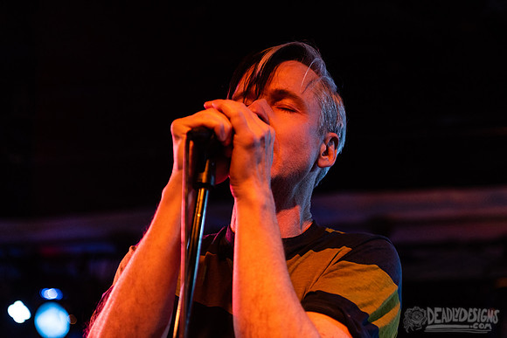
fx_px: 1174
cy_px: 137
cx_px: 302
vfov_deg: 16.4
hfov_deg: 24.3
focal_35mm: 83
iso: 2000
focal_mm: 70
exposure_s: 1/160
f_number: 3.2
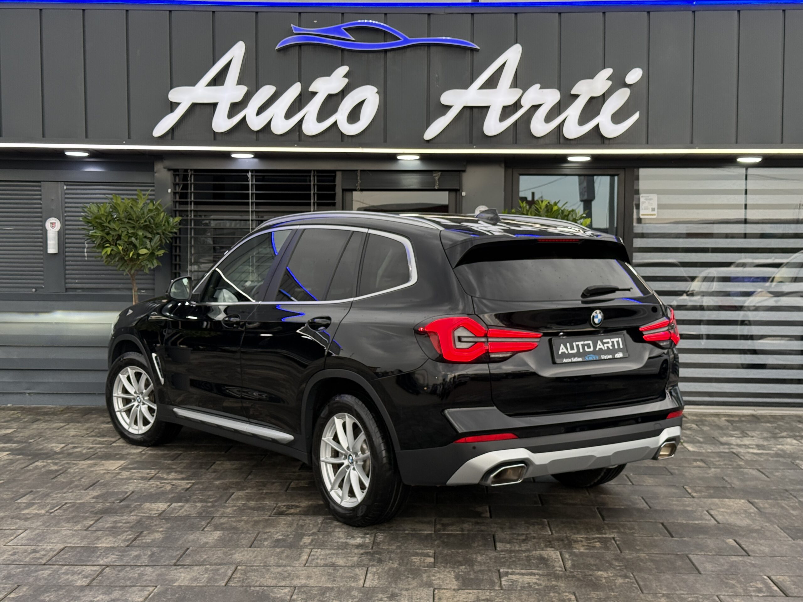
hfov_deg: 39.7
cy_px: 301
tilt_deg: -1.5
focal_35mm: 48
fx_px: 1113
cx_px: 402
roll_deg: -0.4
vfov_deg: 30.3
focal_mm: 6.76
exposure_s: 1/115
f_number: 1.78
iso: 160
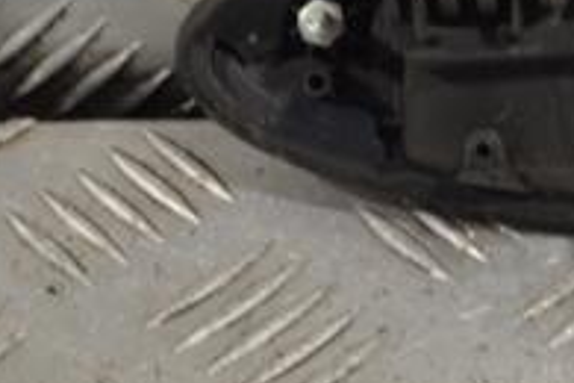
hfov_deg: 9.1
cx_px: 724
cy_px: -162
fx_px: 3539
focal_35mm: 222
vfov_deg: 6.1
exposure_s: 1/30
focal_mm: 48
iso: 180
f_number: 5.6
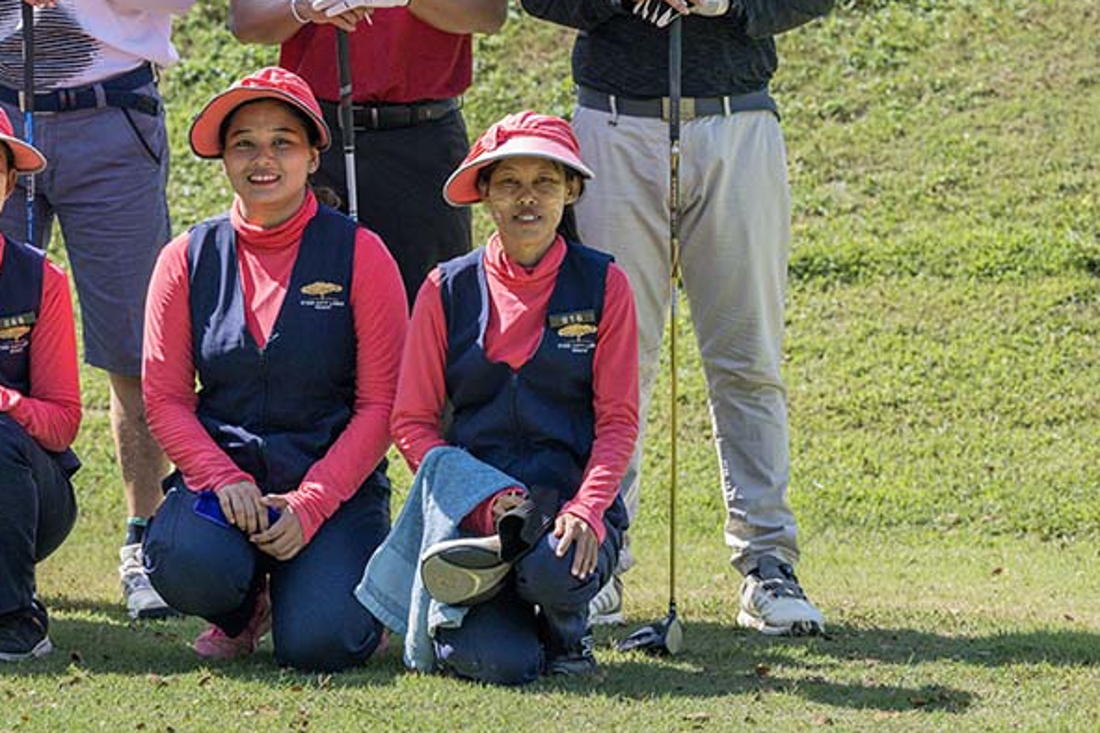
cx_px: 210
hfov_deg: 13.1
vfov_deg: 8.8
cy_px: 156
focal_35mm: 156
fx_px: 4766
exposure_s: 1/1250
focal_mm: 96
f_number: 4.5
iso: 500
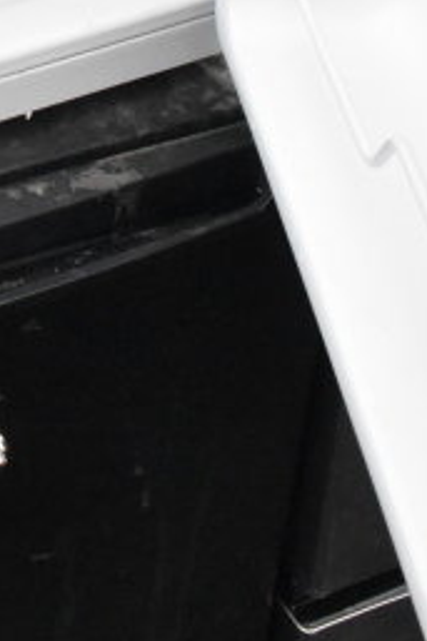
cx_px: -122
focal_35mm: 107
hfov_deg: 12.4
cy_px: -248
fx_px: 1906
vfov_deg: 17.6
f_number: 14
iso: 6400
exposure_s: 1/800
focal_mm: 20
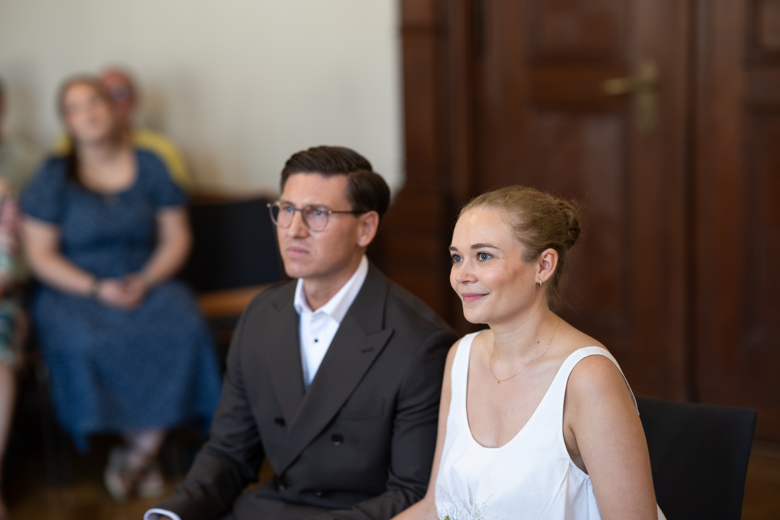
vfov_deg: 16.1
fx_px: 1842
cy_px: 260
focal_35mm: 85
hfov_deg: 23.9
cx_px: 390
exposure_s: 1/125
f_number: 1.8
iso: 500
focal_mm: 85
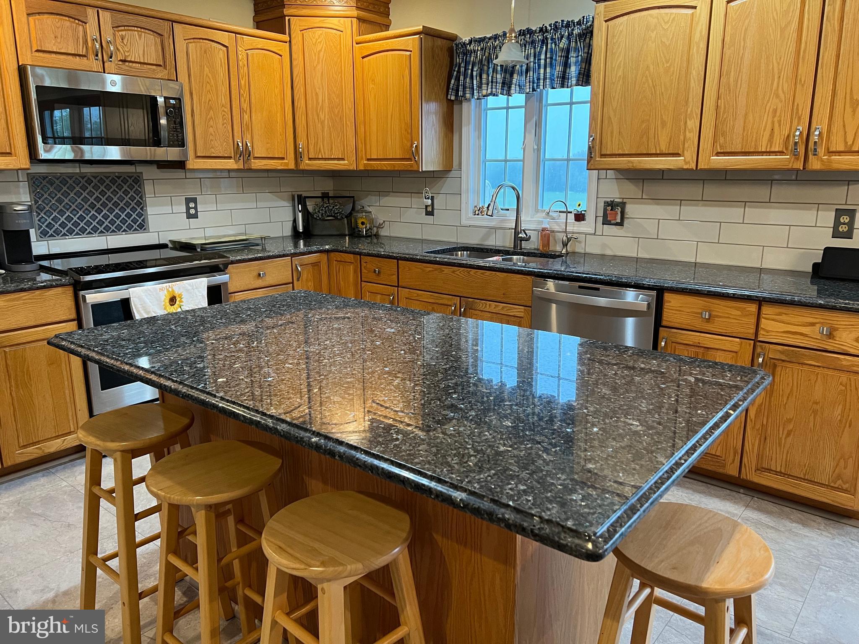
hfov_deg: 67.3
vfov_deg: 53.1
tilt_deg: -12.7
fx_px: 645
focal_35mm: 26
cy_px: 322
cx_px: 430
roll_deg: +0.6
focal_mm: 5.7
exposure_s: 1/60
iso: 200
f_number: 1.5
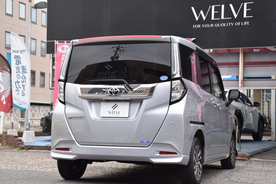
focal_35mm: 63
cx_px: 138
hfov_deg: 31.9
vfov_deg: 21.6
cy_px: 92
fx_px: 483
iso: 360
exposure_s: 1/250
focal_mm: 42
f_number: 8
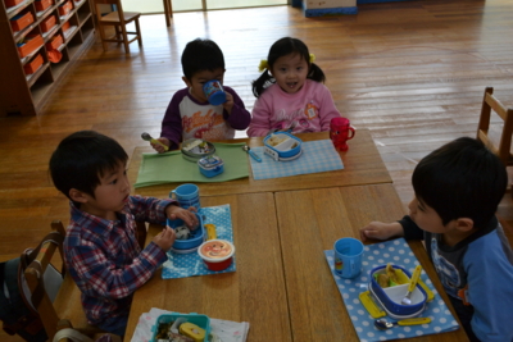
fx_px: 513
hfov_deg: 53.1
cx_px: 256
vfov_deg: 36.9
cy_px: 171
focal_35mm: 36
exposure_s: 1/125
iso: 360
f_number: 5.6
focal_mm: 24
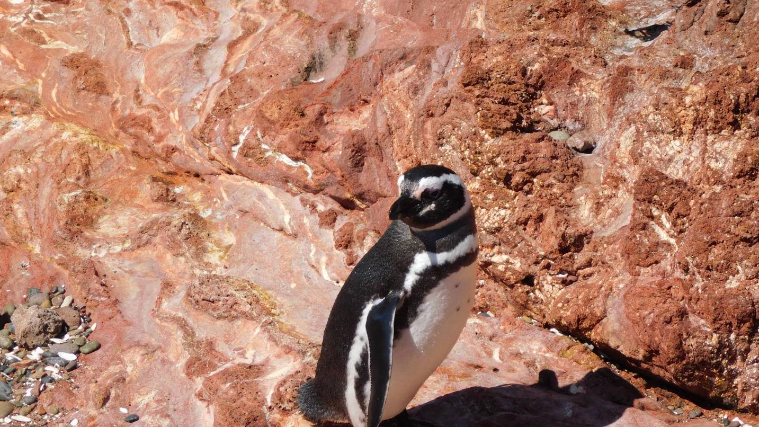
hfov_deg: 8.5
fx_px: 5112
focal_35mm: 254
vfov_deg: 4.8
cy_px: 262
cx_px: 380
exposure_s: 1/640
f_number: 5.6
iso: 125
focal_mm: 41.3
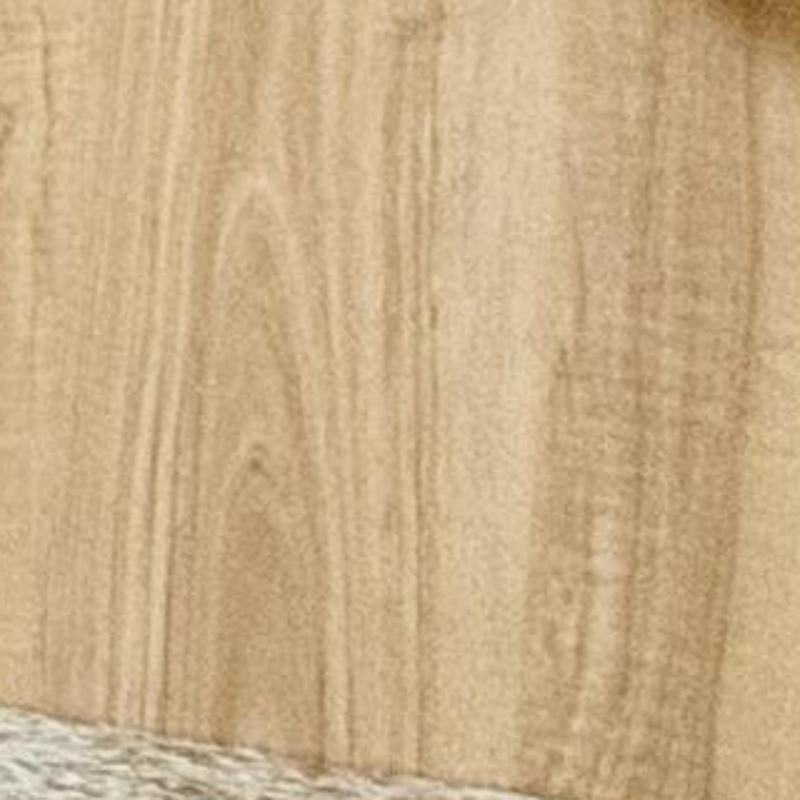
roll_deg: -1.0
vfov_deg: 14.8
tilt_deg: -2.4
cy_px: 8
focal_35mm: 116
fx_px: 3033
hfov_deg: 8.1
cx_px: -2422
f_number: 2.2
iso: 250
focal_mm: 2.22
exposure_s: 1/60
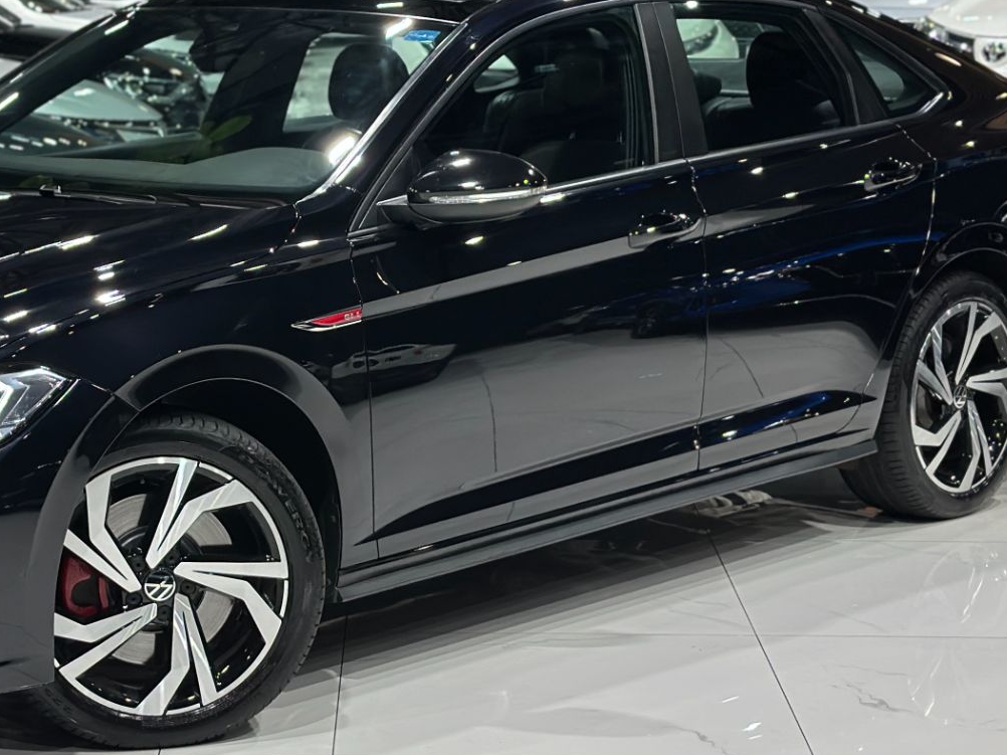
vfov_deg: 16.0
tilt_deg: -8.5
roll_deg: +0.4
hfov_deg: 21.2
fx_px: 2676
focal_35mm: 92
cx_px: 280
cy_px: 302
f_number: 1.78
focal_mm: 6.86
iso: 125
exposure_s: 1/62
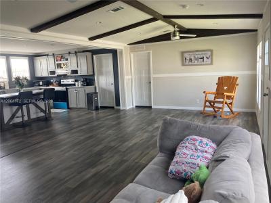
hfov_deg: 63.4
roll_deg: +1.6
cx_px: 136
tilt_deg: -7.9
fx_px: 219
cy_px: 102
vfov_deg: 49.7
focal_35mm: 28
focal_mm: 3.99
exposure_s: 1/60
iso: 125
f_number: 1.8
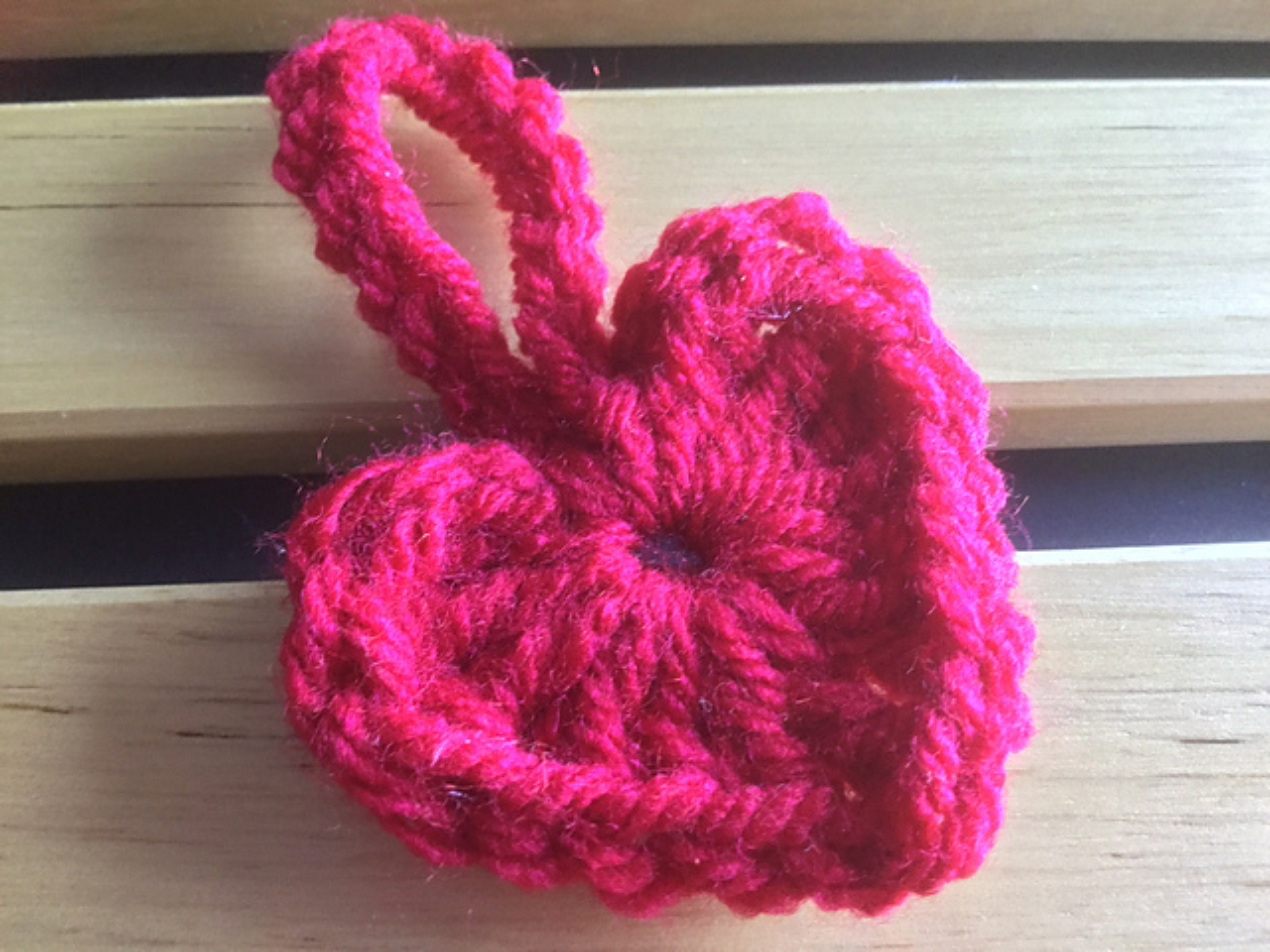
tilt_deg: -68.1
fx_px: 1137
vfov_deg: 45.4
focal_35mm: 31
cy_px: 476
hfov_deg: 58.4
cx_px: 635
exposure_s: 1/17
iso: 250
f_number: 2.4
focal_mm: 3.3
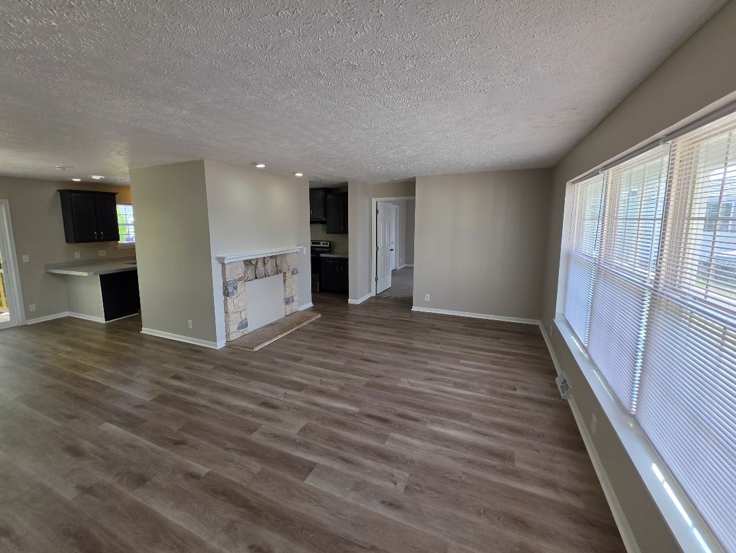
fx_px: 298
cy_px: 272
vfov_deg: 85.7
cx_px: 342
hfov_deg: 101.9
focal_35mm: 14
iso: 32
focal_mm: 2.2
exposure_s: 1/120
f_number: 1.9
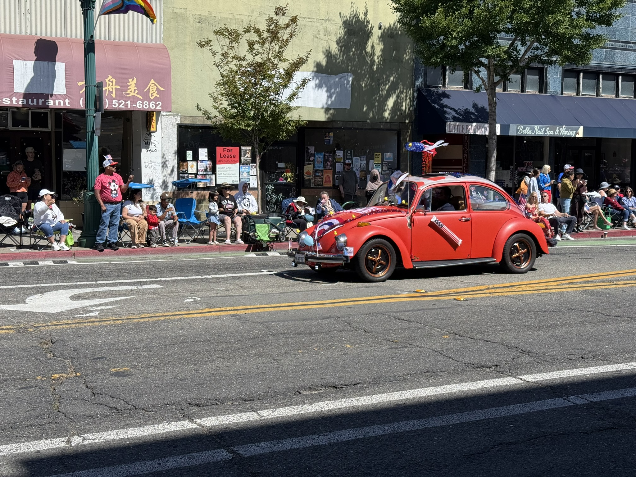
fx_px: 882
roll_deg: -0.5
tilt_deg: -4.1
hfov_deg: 39.7
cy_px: 238
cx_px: 318
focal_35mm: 48
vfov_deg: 30.3
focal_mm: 6.76
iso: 64
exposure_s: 1/3704
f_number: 1.78
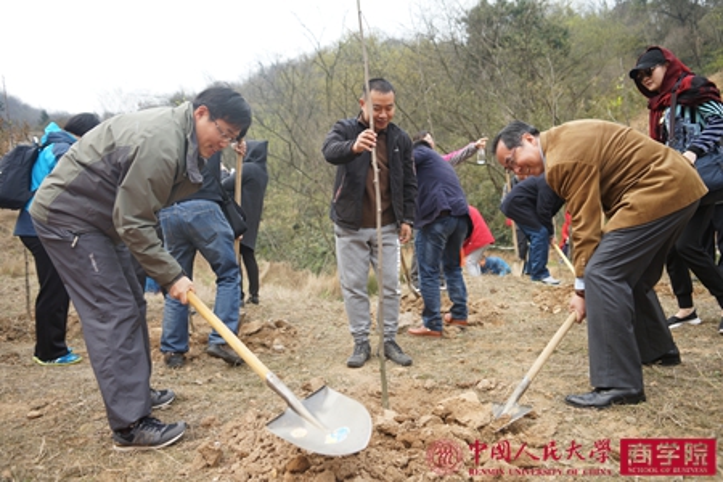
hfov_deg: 73.7
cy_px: 241
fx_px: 482
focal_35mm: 24
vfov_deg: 53.1
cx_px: 362
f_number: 2.8
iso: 250
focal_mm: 24
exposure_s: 1/800
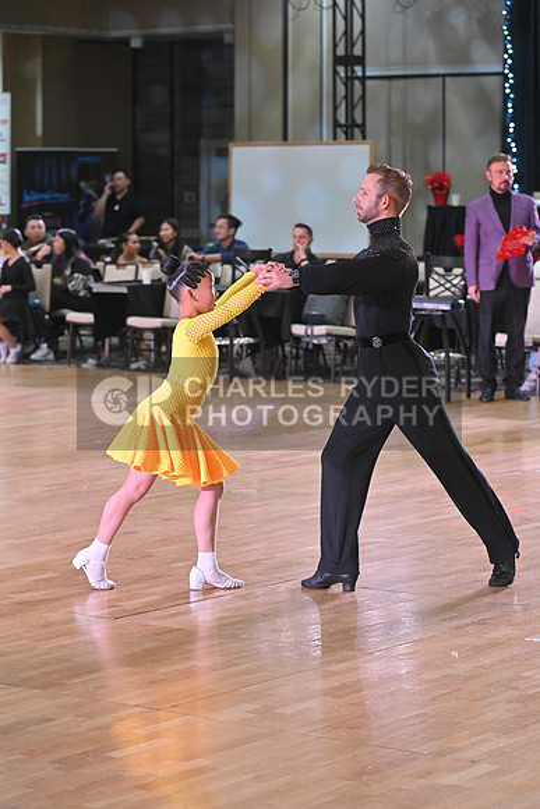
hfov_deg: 13.0
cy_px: 404
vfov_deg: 19.5
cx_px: 270
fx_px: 2361
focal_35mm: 105
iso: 3200
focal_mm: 105
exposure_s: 1/320
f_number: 5
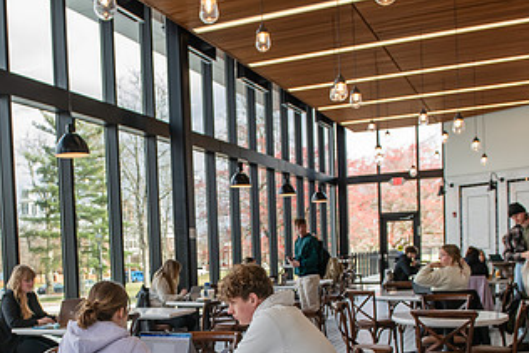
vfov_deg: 29.7
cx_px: 189
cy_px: 294
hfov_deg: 44.0
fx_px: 647
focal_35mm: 44
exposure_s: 1/400
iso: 500
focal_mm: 24
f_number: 3.5
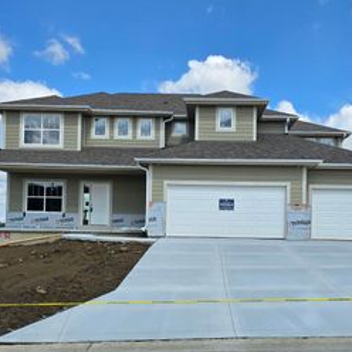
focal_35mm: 41
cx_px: 189
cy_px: 218
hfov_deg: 40.9
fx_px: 472
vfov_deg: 40.7
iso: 12
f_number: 1.7
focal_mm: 6.3
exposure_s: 1/939
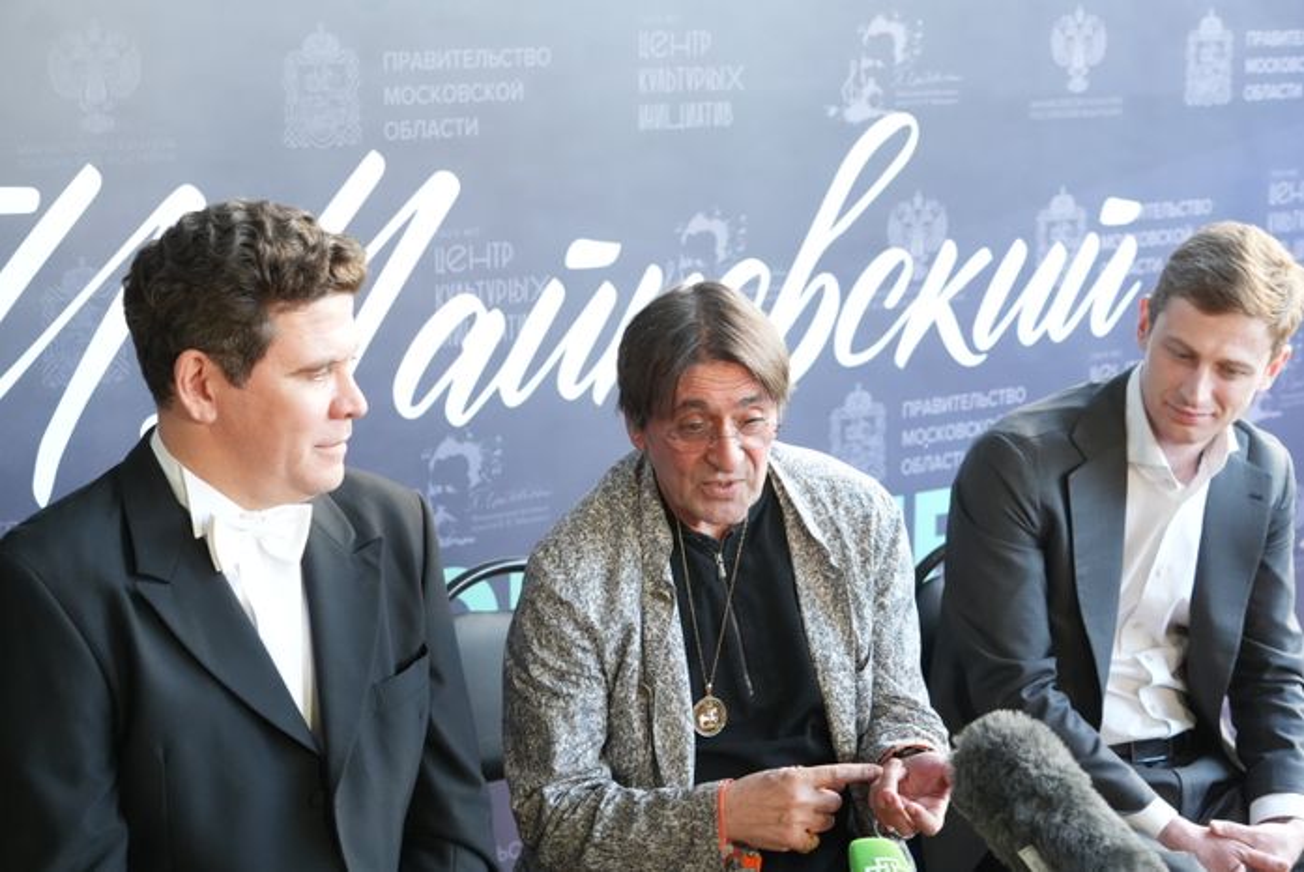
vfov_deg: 19.5
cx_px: 652
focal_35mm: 70
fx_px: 2538
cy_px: 436
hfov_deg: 28.8
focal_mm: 70
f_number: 5.6
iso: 6400
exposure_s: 1/200
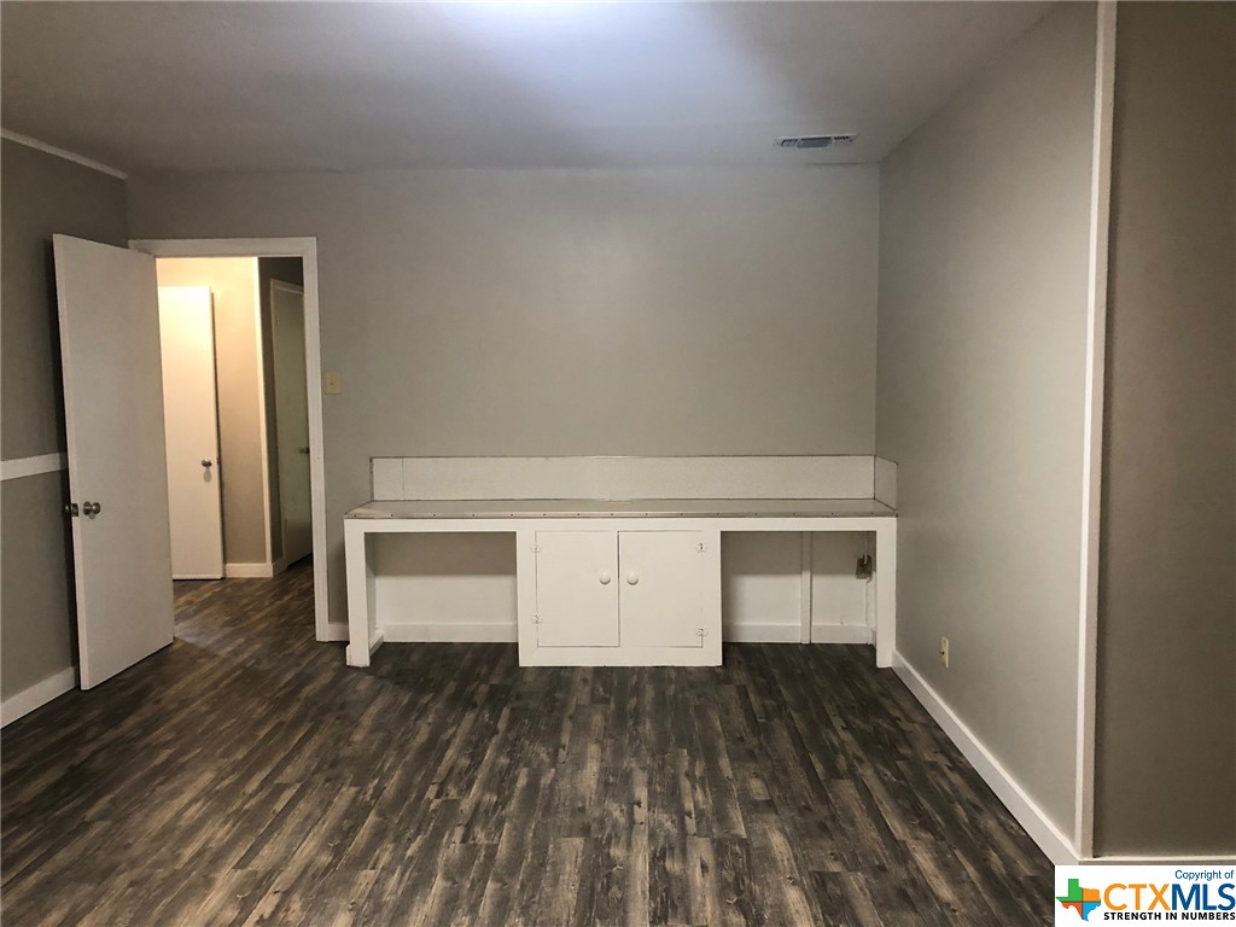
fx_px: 1000
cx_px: 618
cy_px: 464
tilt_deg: -6.6
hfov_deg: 63.4
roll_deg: -0.1
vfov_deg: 49.7
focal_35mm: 28
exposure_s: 1/15
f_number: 1.8
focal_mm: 3.99
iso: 64
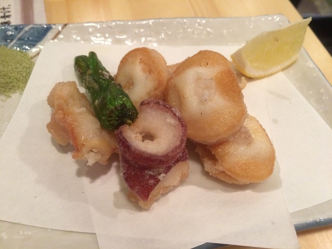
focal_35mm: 29
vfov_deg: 48.2
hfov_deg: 61.7
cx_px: 166
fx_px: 278
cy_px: 124
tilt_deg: -54.8
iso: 250
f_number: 2.2
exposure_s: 1/30
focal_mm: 4.15
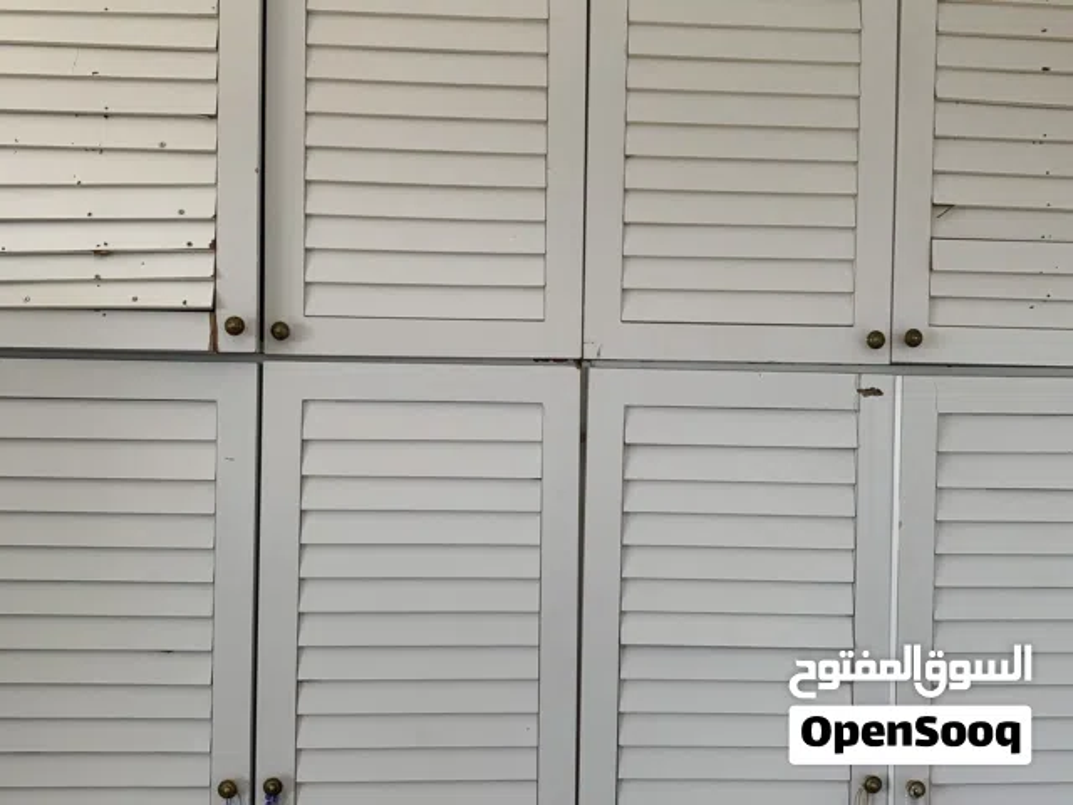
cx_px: 536
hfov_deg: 67.3
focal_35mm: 26
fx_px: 806
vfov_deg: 53.1
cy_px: 402
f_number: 1.8
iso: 32
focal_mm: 4.25
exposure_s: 1/121
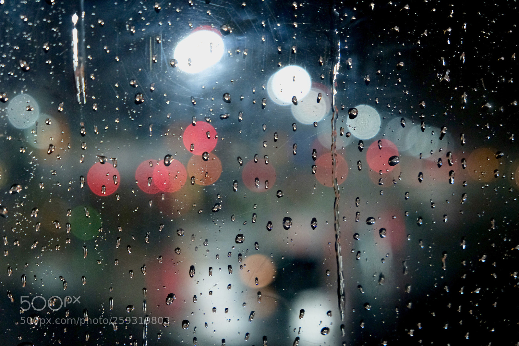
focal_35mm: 61
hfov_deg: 32.9
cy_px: 173
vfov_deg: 22.3
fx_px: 879
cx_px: 260
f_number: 4
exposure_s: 1/60
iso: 2500
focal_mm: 40.7
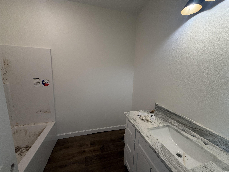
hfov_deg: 102.1
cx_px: 114
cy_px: 86
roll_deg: -0.7
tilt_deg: -9.9
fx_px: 93
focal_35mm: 14
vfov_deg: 85.7
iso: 80
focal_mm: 2.22
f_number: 2.2
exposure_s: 1/120
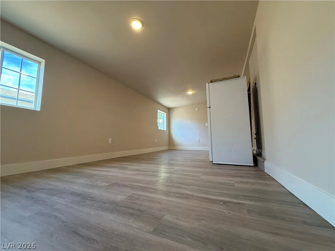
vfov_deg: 85.7
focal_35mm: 14
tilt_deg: +6.9
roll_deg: +0.6
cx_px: 168
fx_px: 135
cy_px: 126
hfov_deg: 102.1
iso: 320
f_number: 2.2
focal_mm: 2.22
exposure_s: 1/120
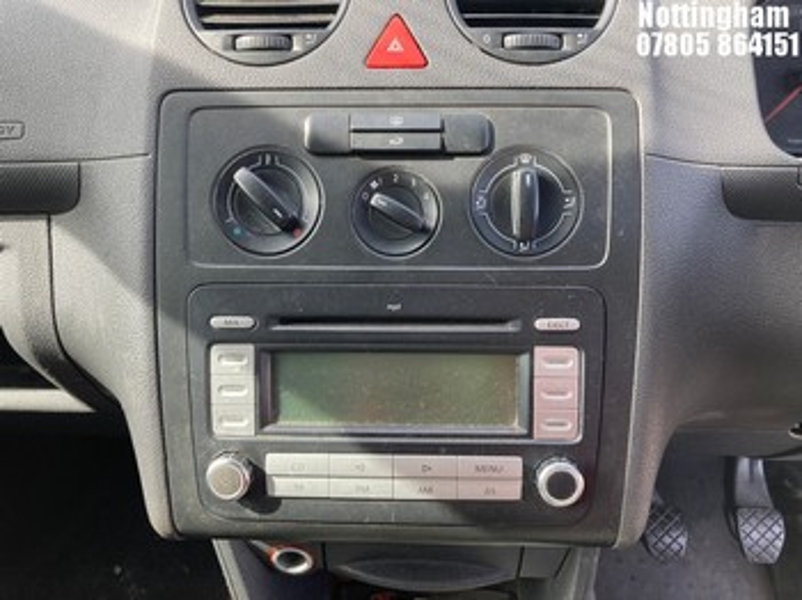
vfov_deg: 49.7
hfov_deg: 63.5
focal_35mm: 28
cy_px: 300
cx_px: 401
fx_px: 648
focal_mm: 3.99
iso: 32
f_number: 1.8
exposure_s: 1/121
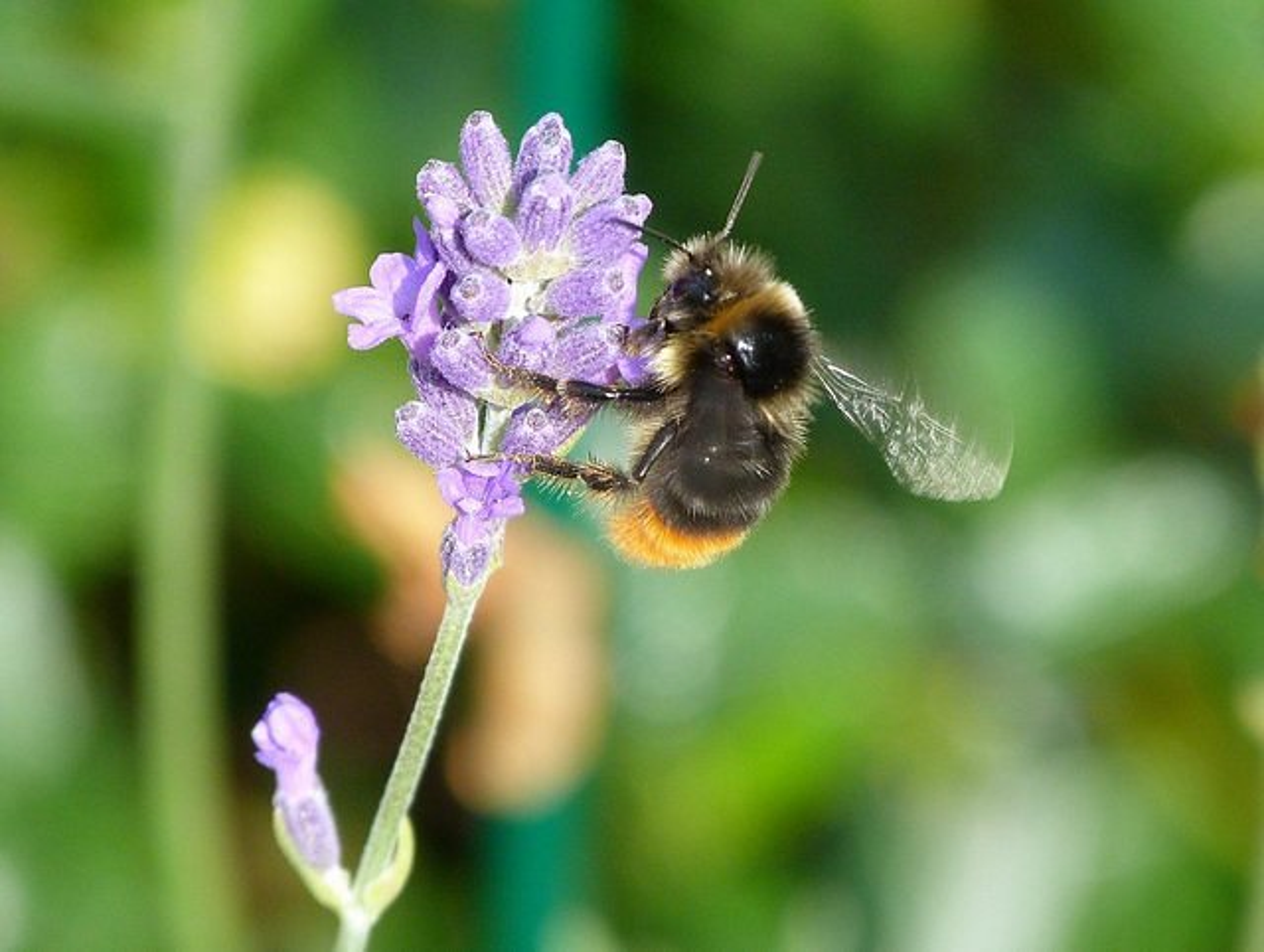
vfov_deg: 1.9
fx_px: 29219
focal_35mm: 799
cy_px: 476
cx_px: 632
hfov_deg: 2.5
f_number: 5.2
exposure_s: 1/400
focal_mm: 108
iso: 160
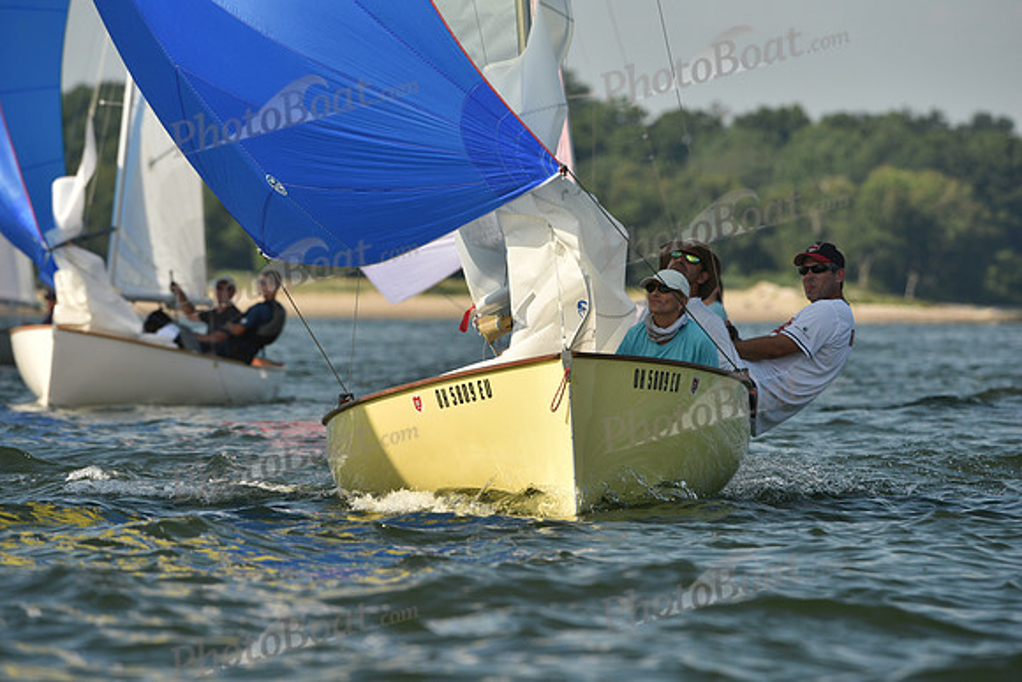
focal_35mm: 400
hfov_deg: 5.2
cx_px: 511
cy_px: 341
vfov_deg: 3.4
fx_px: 11358
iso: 250
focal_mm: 400
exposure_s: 1/800
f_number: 8
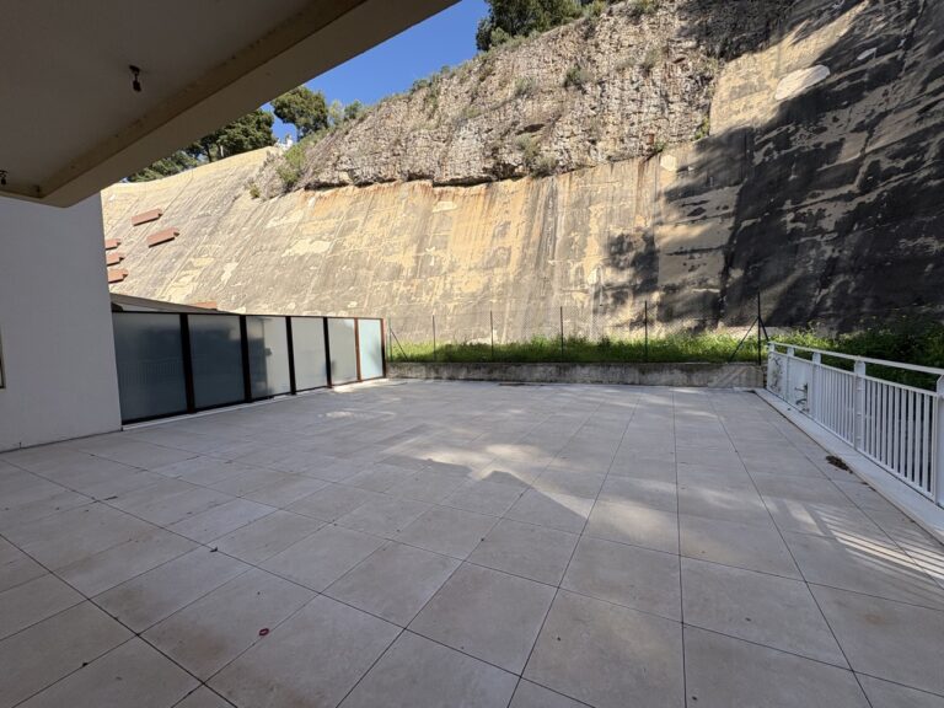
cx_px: 472
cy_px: 354
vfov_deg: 85.7
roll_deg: +1.3
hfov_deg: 102.1
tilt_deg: -2.4
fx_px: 382
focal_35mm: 14
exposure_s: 1/1198
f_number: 2.2
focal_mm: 2.22
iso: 50
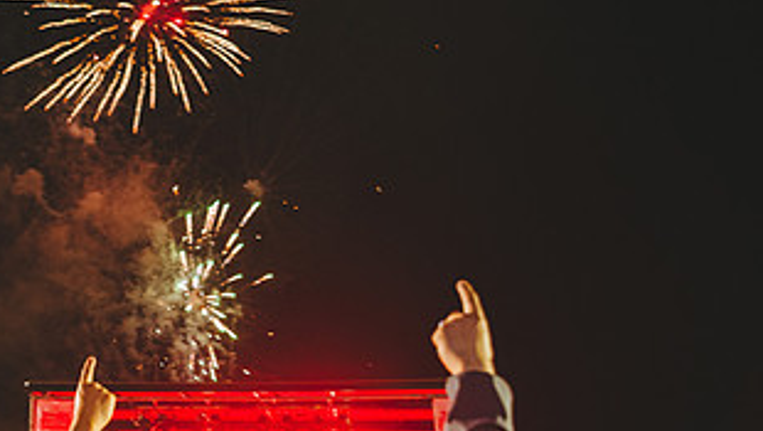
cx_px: 187
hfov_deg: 42.3
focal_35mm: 47
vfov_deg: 25.1
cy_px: 336
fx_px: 952
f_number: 2.8
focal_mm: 24
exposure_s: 1/50
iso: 1250
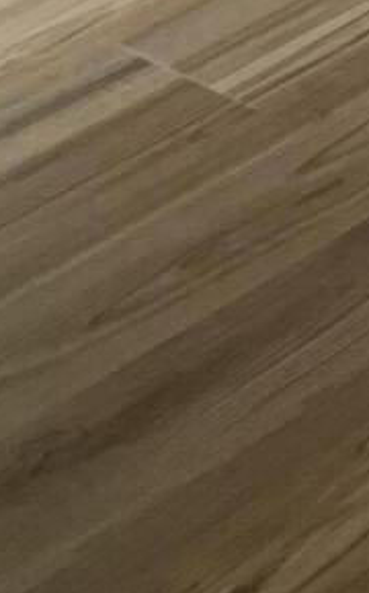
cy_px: -794
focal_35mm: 191
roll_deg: +1.7
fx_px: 3081
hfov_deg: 6.4
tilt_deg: -15.9
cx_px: 1035
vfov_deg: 9.8
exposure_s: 1/115
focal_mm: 5.1
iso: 125
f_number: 1.6
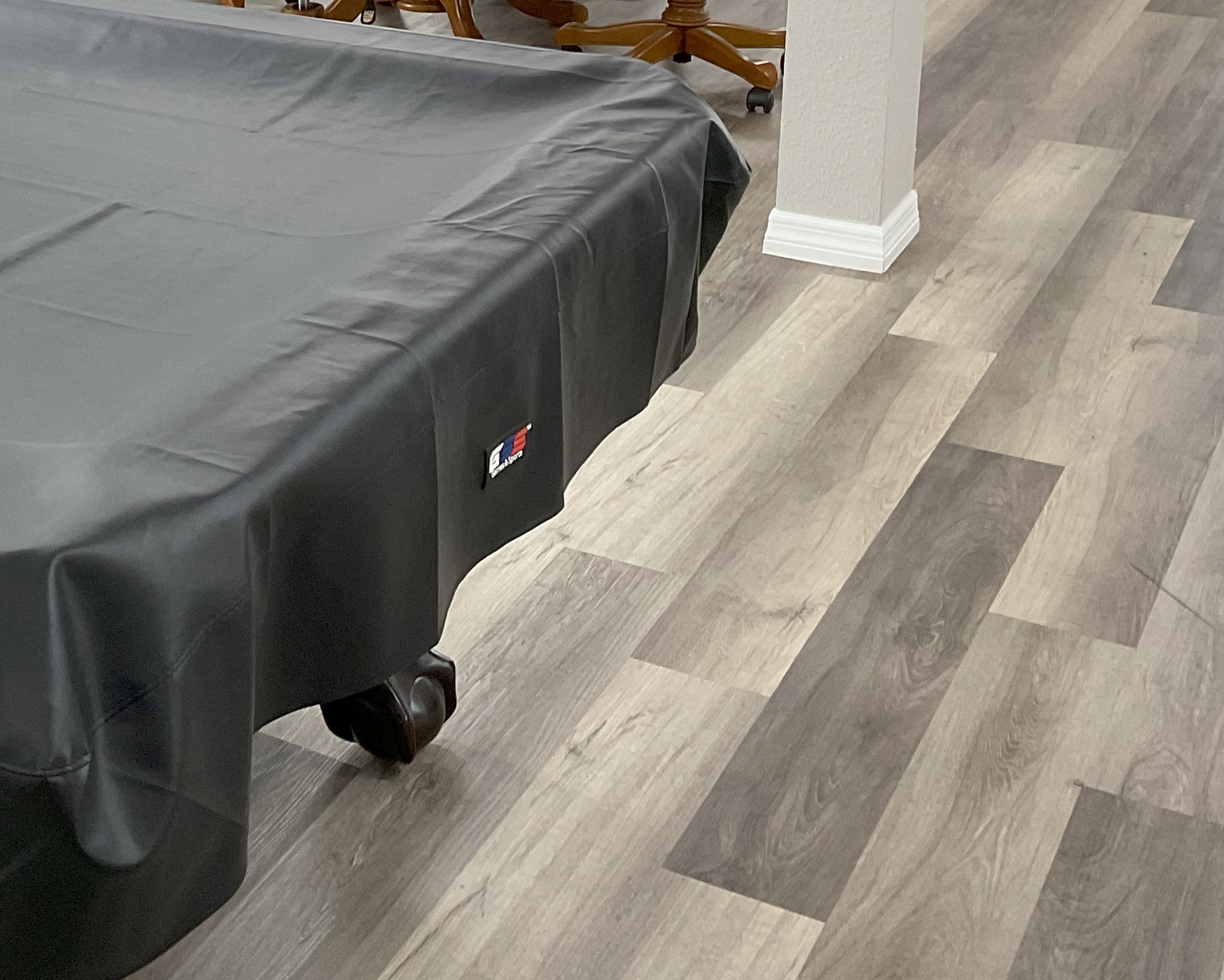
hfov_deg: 30.2
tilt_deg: -16.6
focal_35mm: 60
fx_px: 2174
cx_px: 147
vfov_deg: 24.6
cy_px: 79
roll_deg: +1.1
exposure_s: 1/60
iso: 50
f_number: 1.8
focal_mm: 3
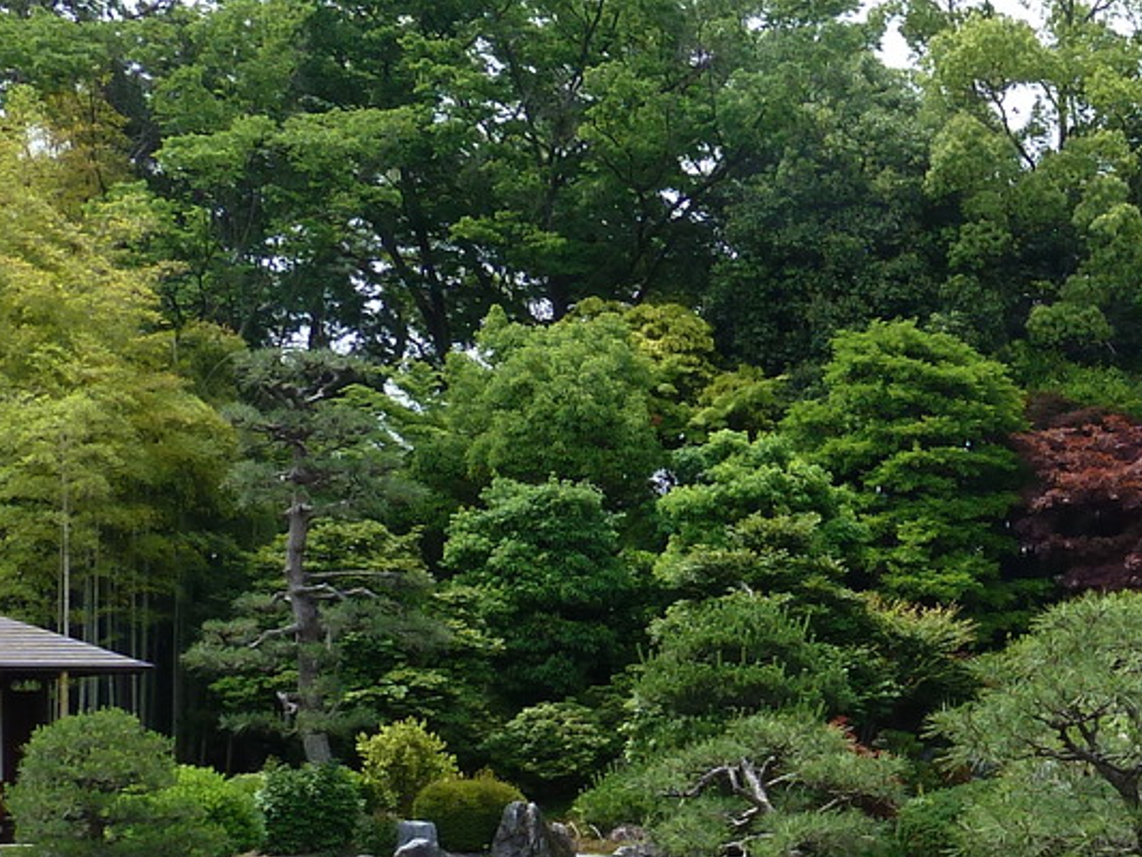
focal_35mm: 75
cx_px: 1223
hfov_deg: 24.4
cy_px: 720
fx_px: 2475
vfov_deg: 19.4
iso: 80
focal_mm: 4.1
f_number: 4
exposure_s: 1/250
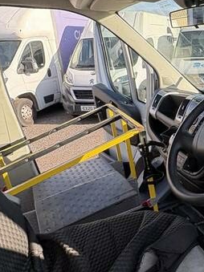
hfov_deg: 35.4
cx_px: 198
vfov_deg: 50.0
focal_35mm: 37
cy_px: 120
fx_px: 291
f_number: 2.2
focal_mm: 2.22
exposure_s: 1/308
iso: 40
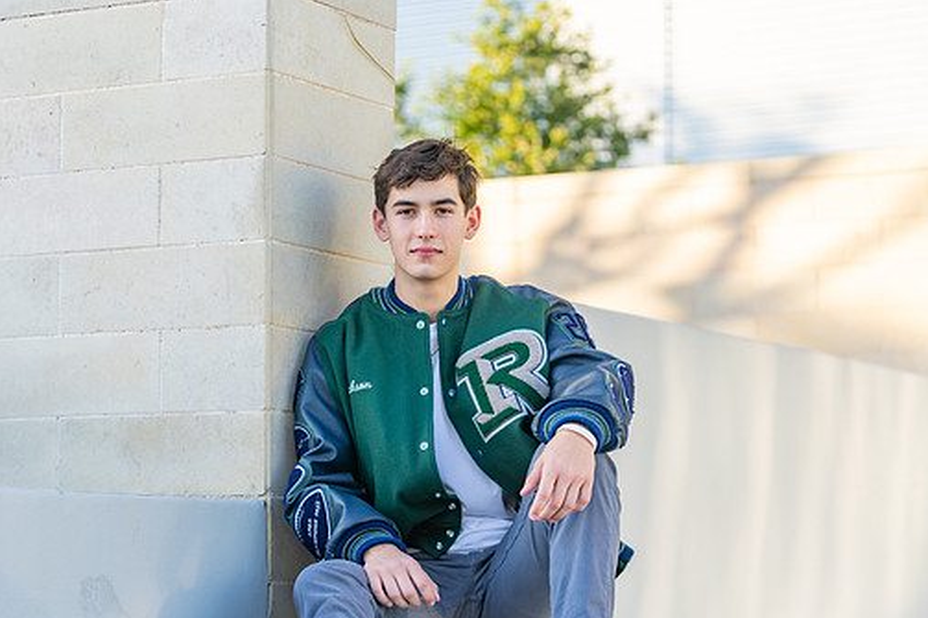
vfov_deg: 13.7
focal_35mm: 100
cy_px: 348
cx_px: 406
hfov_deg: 20.4
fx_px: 2577
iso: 125
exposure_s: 1/320
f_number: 2.8
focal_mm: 82
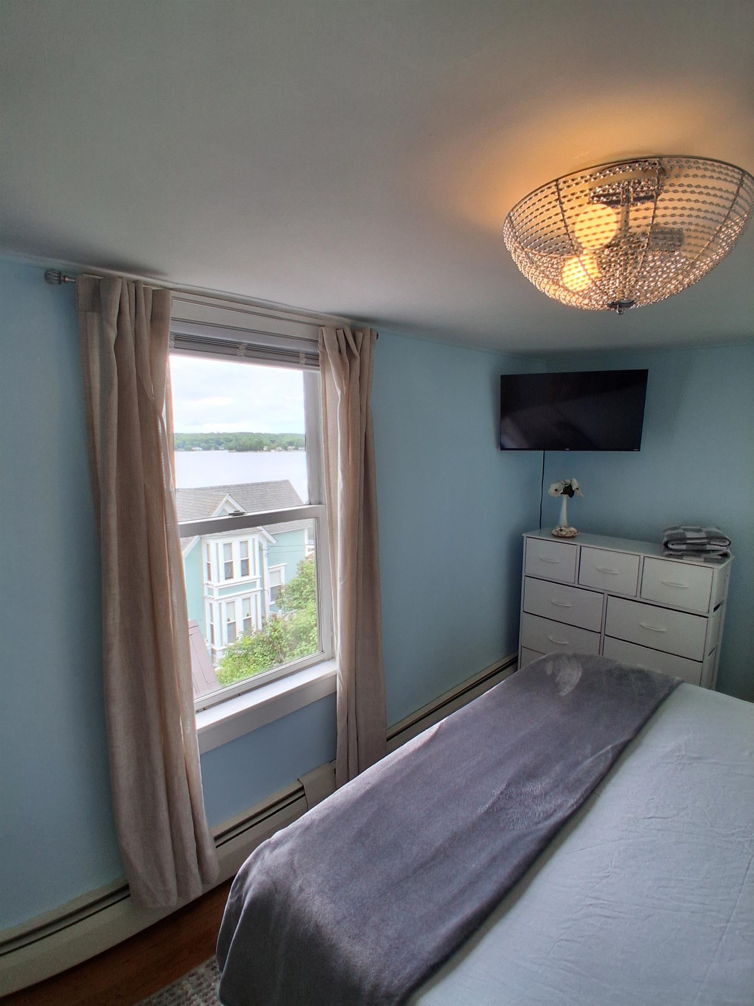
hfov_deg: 74.7
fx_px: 494
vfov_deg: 91.0
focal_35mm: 17
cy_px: 503
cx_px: 377
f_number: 2.2
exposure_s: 1/134
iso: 50
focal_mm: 1.4
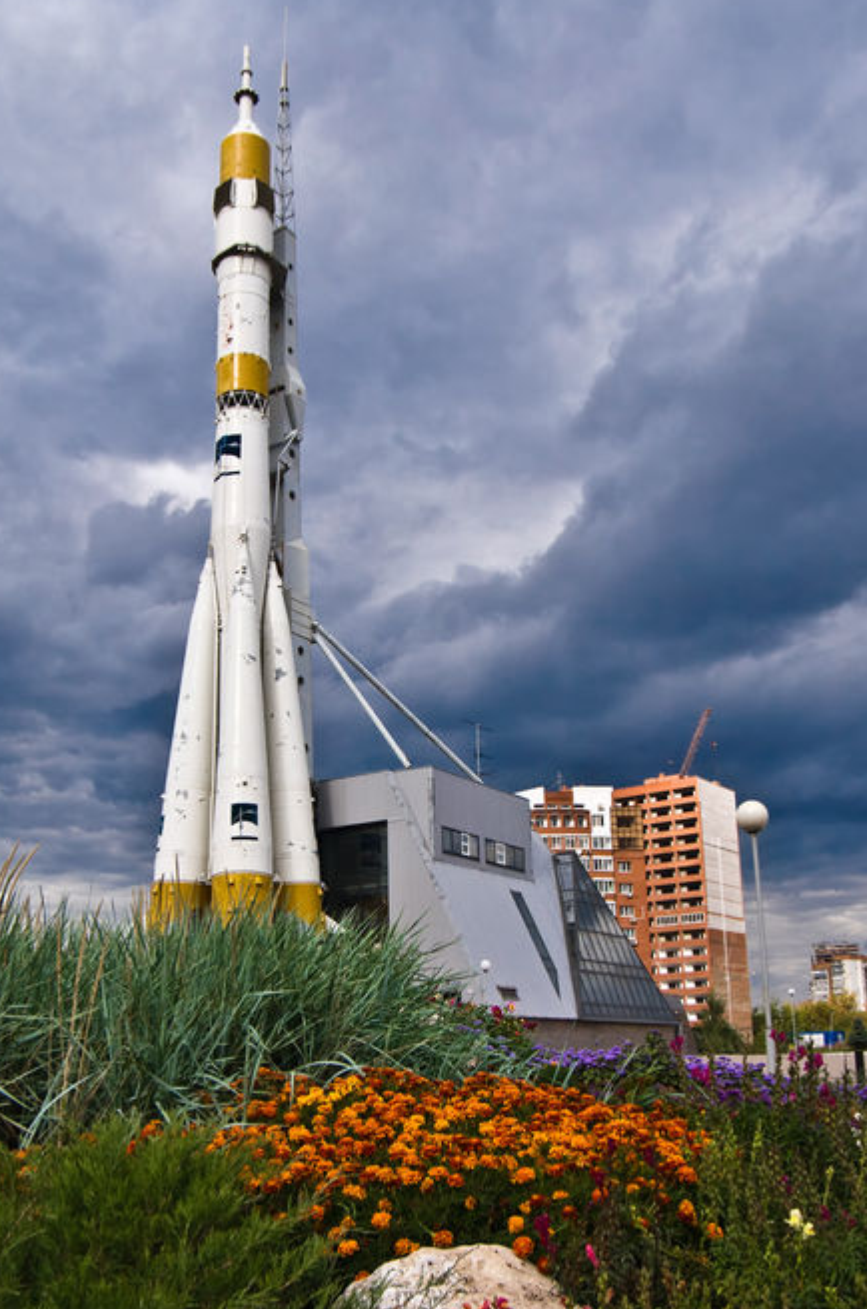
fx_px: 1197
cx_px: 393
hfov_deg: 39.8
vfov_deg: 57.0
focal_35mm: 33
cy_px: 761
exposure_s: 1/500
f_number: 8
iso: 100
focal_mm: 16
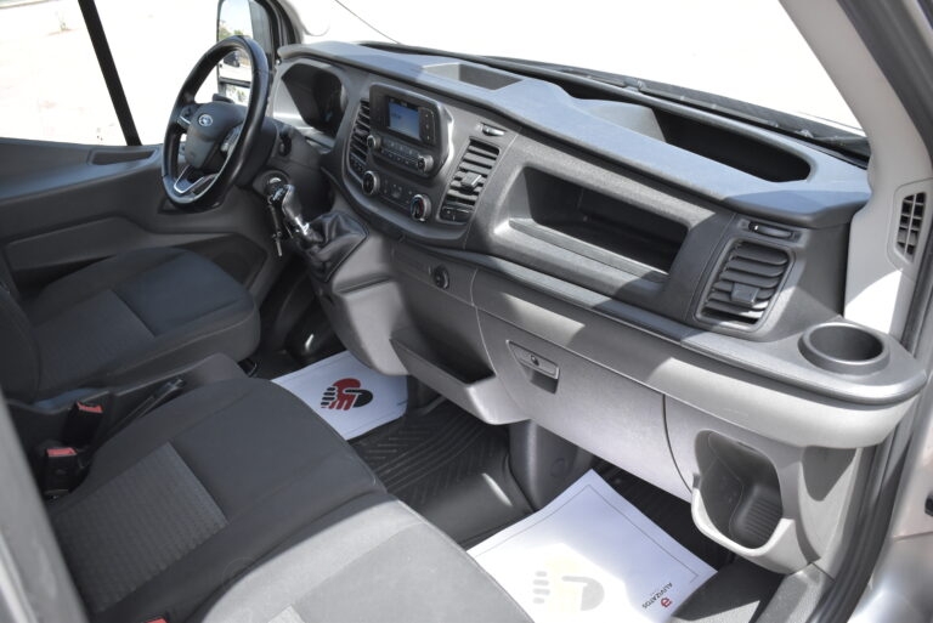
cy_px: 312
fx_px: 856
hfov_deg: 57.2
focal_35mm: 33
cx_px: 466
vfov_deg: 40.0
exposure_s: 1/2000
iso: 1600
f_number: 3.8
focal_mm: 22
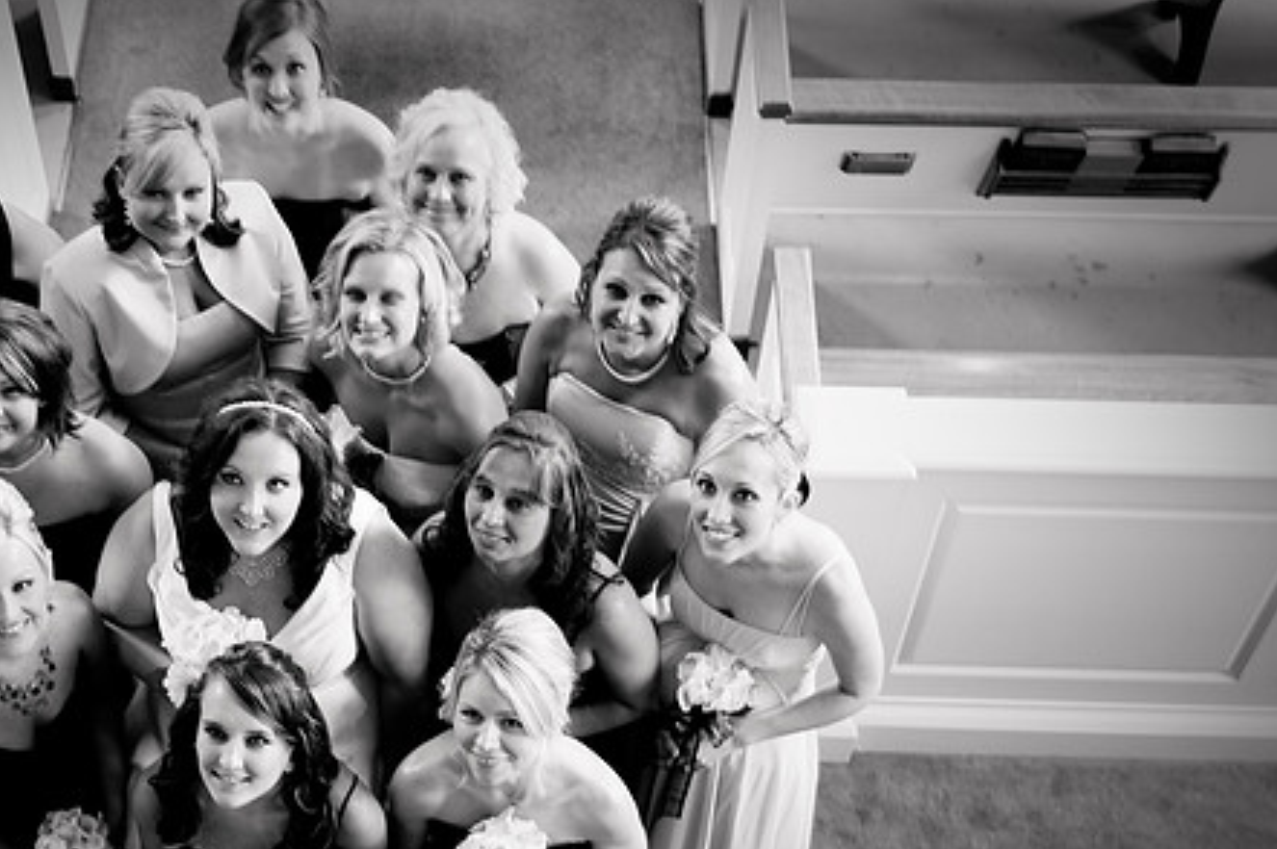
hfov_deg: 33.7
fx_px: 2091
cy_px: 536
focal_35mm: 59
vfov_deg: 22.9
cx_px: 459
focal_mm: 30
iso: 250
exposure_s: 1/8
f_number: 4.5
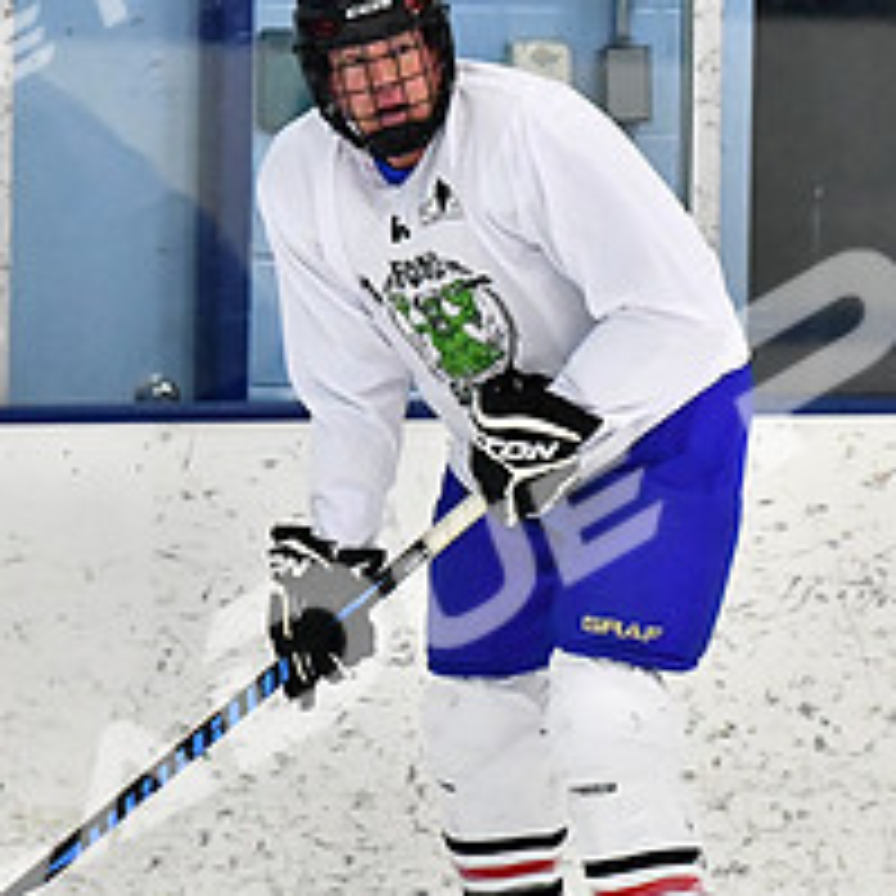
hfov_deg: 3.6
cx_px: 477
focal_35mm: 484
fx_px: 14174
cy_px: 538
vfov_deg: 3.6
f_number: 3.2
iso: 6400
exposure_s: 1/1250
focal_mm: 130
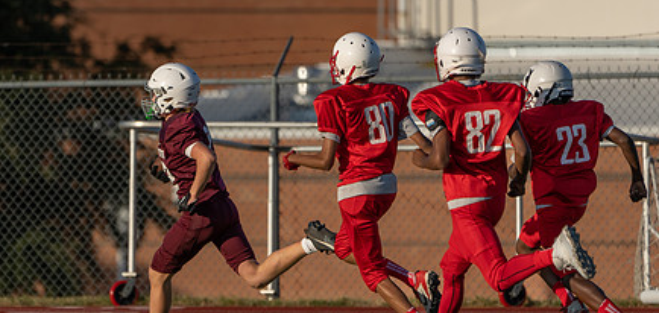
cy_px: 202
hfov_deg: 3.7
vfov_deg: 1.7
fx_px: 10267
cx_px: 221
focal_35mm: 609
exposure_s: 1/1250
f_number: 5.6
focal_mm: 400
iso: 100
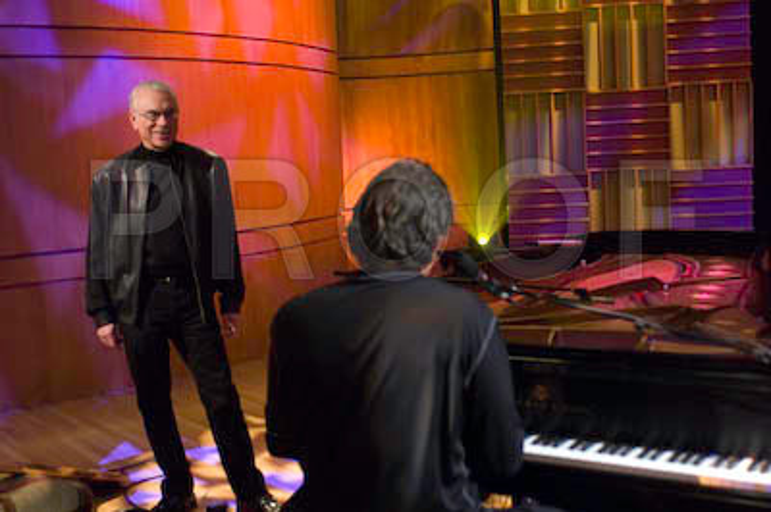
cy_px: 256
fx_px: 899
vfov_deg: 31.8
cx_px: 386
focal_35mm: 42
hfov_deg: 46.4
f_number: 2.8
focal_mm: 28
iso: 800
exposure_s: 1/60
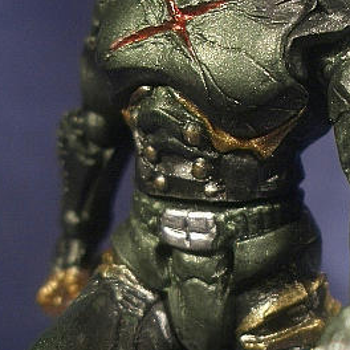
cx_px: 204
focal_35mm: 105
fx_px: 1201
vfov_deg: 16.6
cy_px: 190
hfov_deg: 16.6
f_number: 3.1
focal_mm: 8.2
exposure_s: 1/20
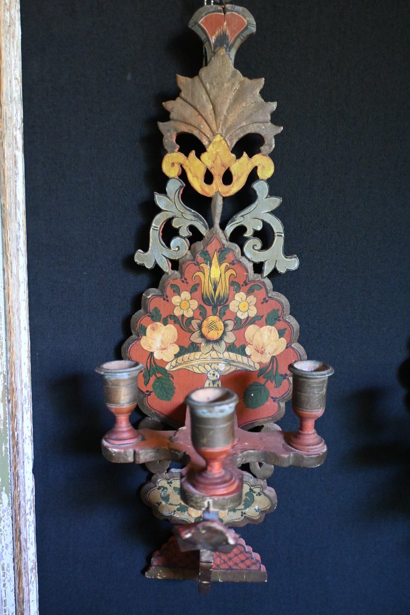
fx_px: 538
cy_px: 308
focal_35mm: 32
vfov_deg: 59.5
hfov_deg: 41.7
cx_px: 205
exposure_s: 1/60
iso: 5000
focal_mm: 21
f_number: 4
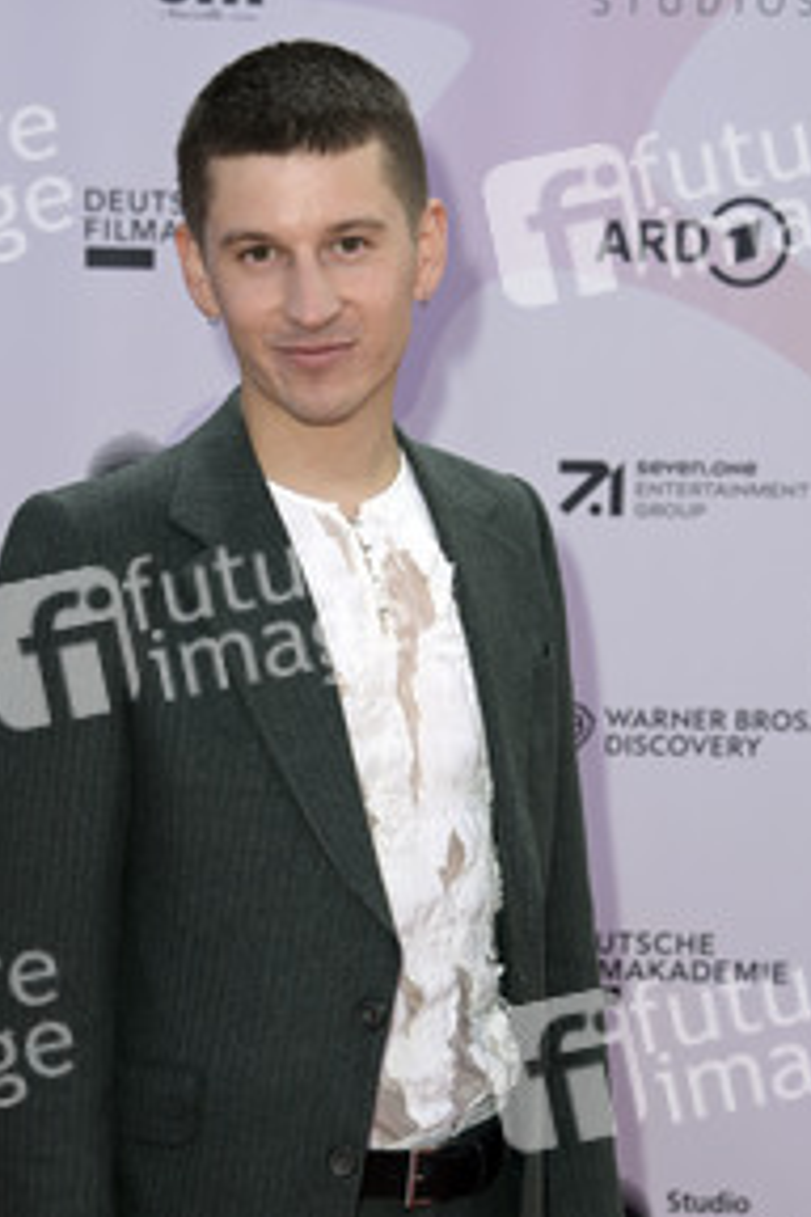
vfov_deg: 23.5
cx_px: 317
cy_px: 841
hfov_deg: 15.9
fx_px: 2906
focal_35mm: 86
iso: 250
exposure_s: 1/200
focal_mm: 62
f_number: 5.6
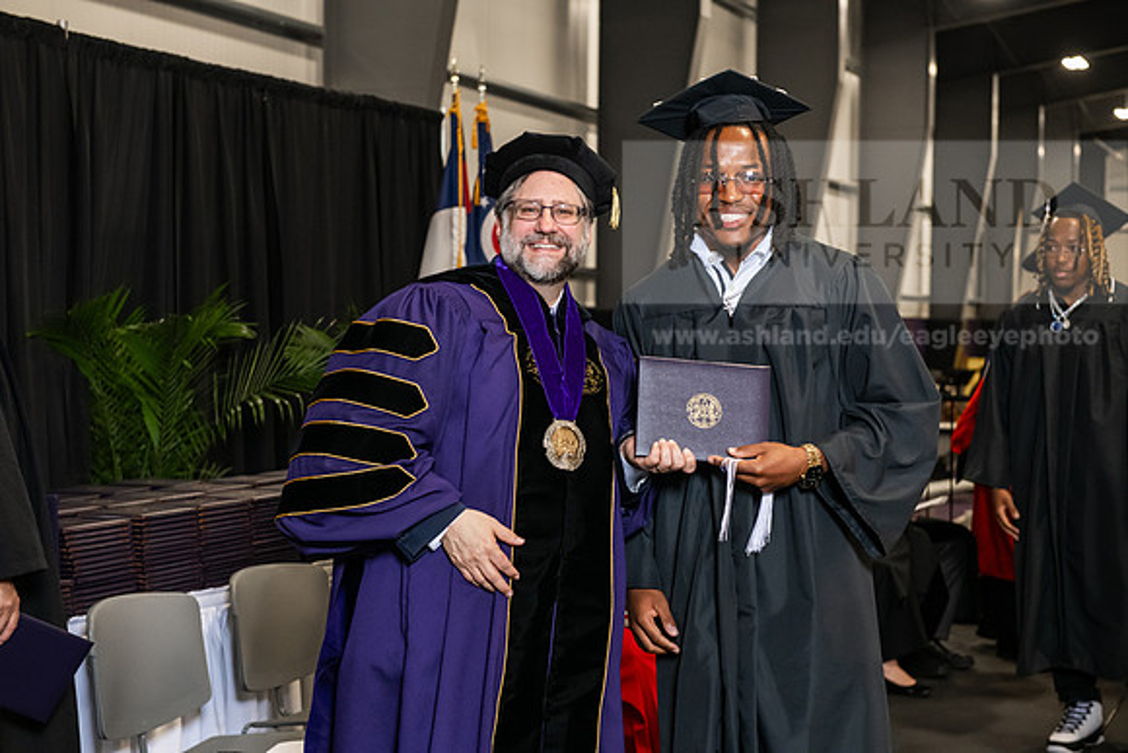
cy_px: 376
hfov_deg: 32.4
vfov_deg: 21.9
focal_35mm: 62
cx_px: 564
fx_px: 1943
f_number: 5
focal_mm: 62
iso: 2500
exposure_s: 1/200
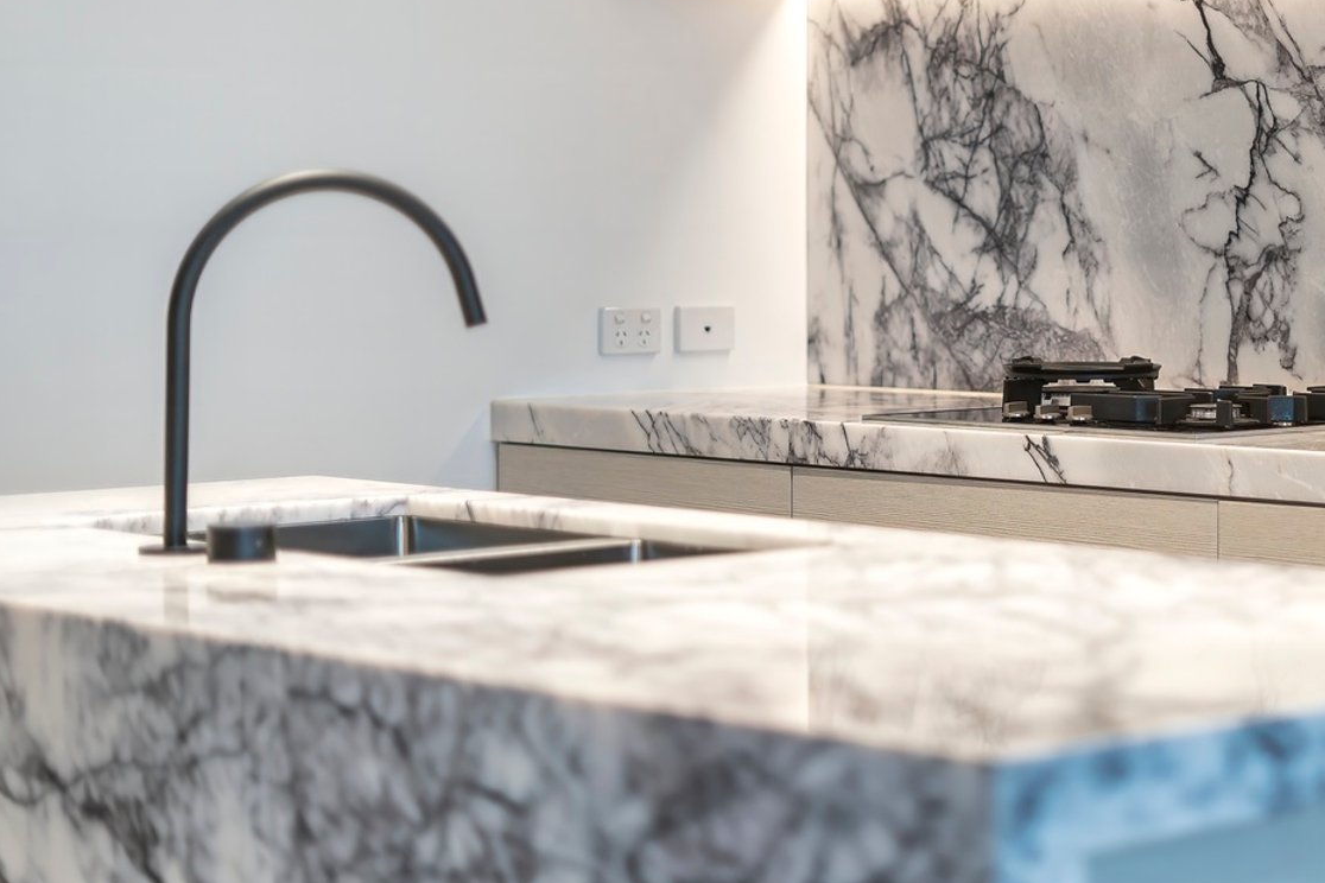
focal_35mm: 86
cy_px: 233
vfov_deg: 15.8
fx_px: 3165
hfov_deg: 23.2
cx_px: 1116
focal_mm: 50
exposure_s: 1/125
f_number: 1.8
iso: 320
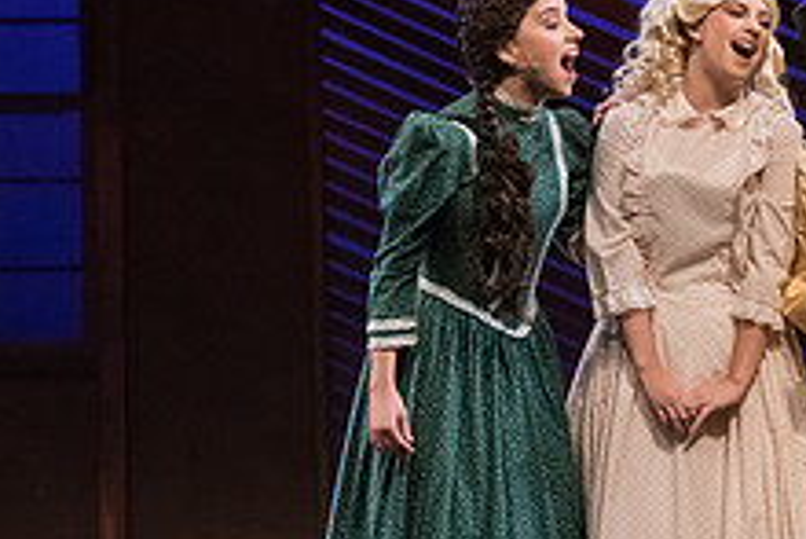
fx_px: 6497
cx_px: 883
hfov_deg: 7.1
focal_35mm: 290
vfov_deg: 4.7
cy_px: 255
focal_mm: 110
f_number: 4.5
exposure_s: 1/400
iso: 5000
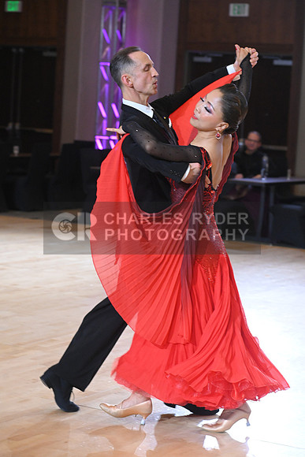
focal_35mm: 95
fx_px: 1206
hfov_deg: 14.4
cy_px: 228
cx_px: 152
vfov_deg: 21.5
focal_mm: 95
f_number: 5.6
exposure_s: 1/250
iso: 5000
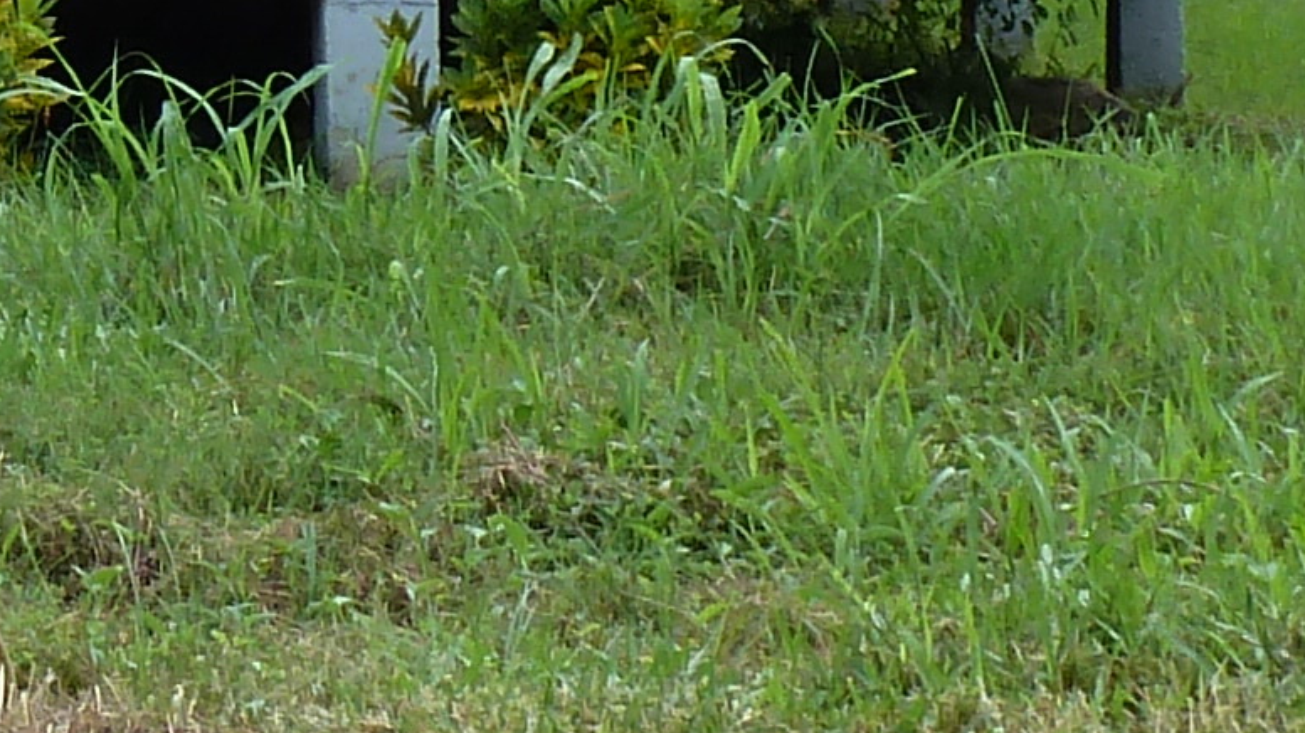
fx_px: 8164
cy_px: -345
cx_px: -947
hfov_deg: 8.8
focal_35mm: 236
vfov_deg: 5.1
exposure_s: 1/200
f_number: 4
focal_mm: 6.9
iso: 80
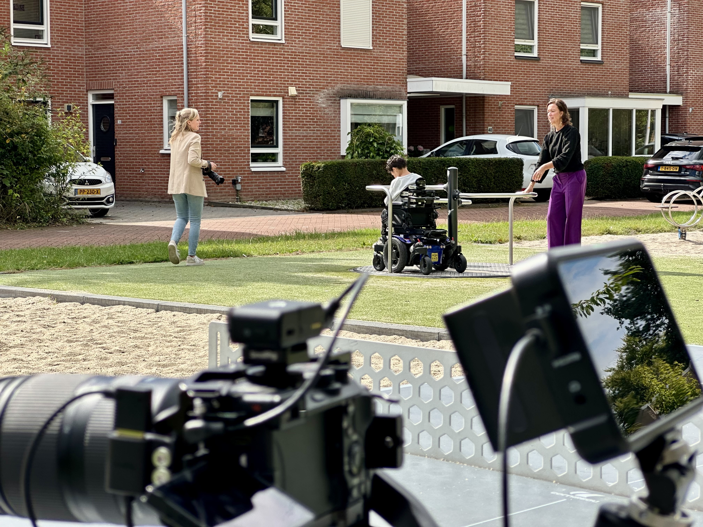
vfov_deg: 19.1
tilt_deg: -3.0
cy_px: 264
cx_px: 352
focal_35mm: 77
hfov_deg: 25.3
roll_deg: +0.4
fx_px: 1564
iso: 32
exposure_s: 1/318
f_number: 2.8
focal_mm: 9
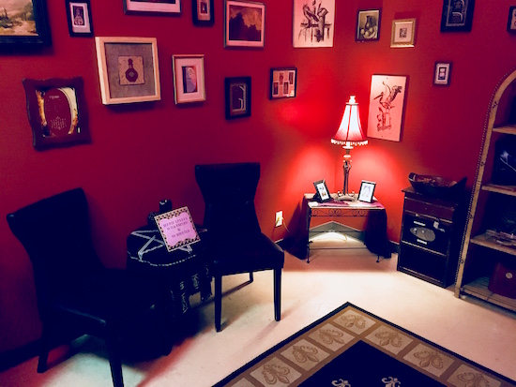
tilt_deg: -18.3
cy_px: 194
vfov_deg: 48.3
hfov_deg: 61.6
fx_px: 432
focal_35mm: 29
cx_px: 258
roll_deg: -0.9
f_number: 2.2
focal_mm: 4.15
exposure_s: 1/15
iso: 320
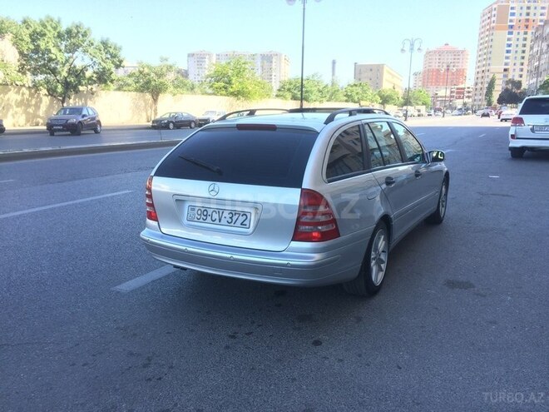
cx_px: 274
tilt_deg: -13.1
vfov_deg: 48.2
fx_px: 460
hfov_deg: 61.7
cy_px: 206
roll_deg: +0.2
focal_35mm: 29
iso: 32
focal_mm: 4.15
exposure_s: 1/342
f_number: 2.2
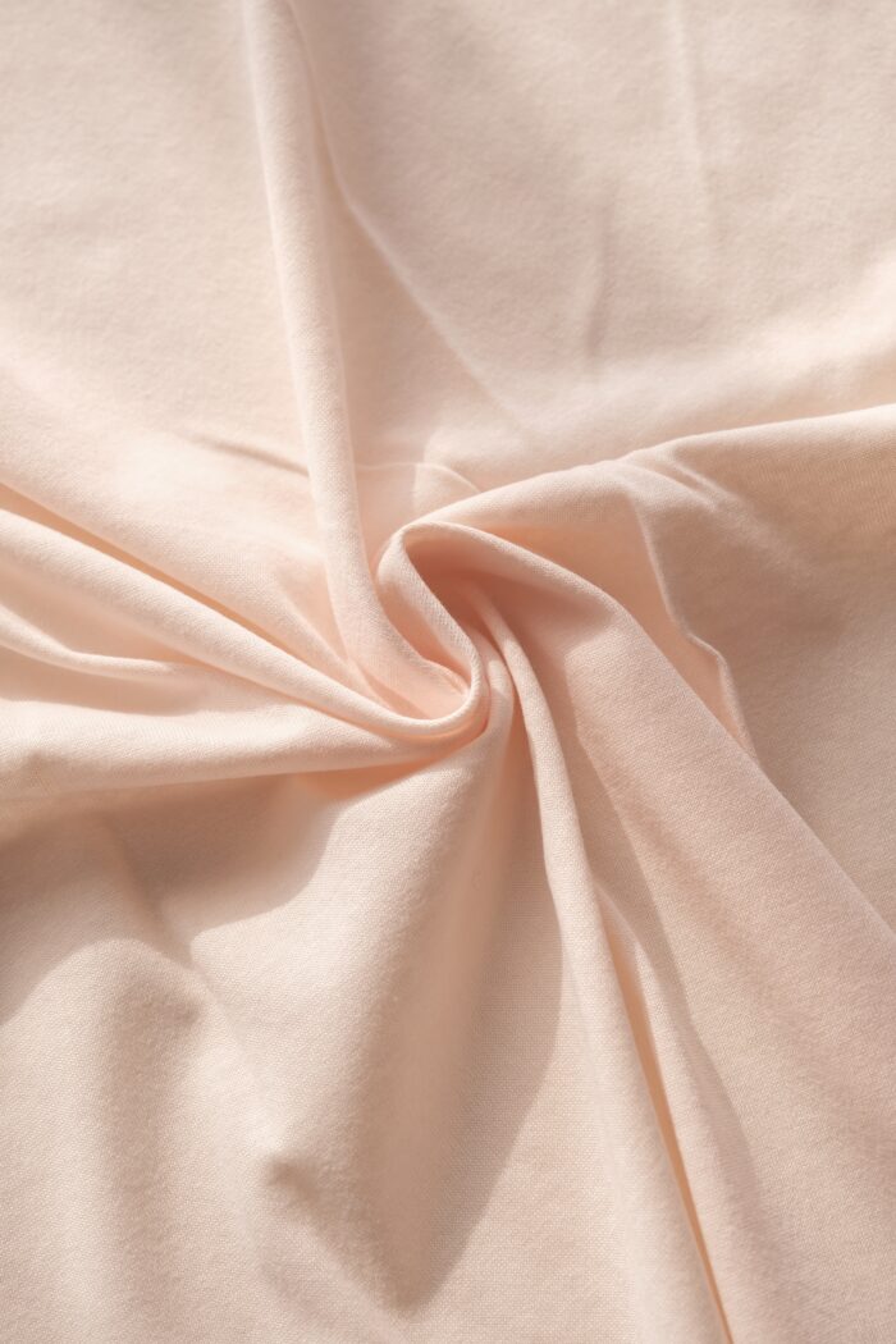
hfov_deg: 25.1
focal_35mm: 54
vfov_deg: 36.9
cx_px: 448
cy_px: 672
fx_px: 2016
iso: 160
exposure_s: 1/400
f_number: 4
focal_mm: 35.8
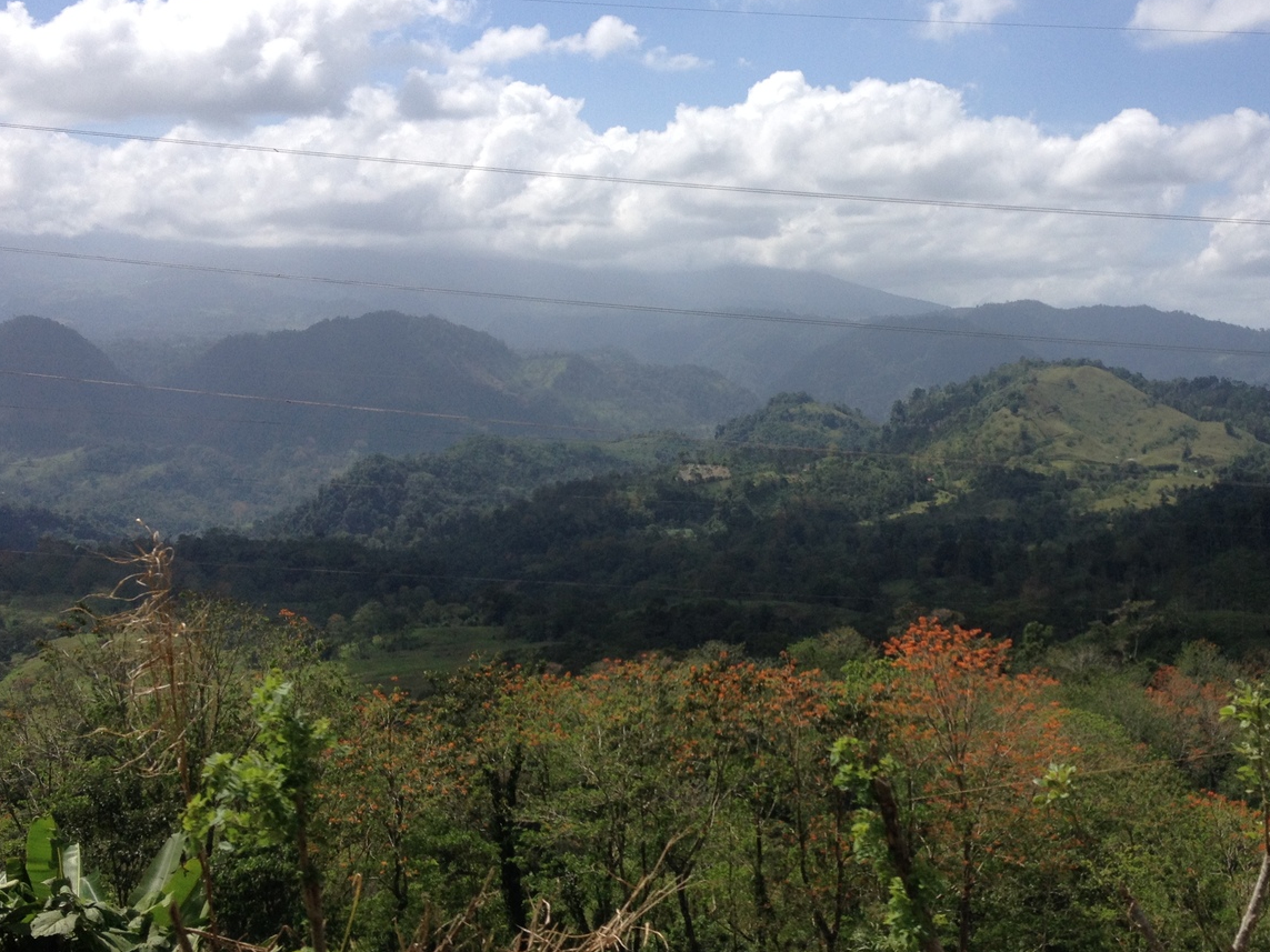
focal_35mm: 49
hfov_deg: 38.6
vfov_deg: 29.7
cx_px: 824
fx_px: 1798
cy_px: 439
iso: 50
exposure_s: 1/2404
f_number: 2.4
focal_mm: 4.28
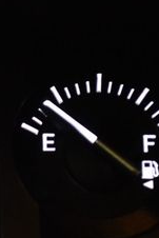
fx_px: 1402
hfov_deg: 6.3
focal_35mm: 212
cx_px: -138
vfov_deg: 9.7
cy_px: 197
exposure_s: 1/60
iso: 4500
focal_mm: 50
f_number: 5.6
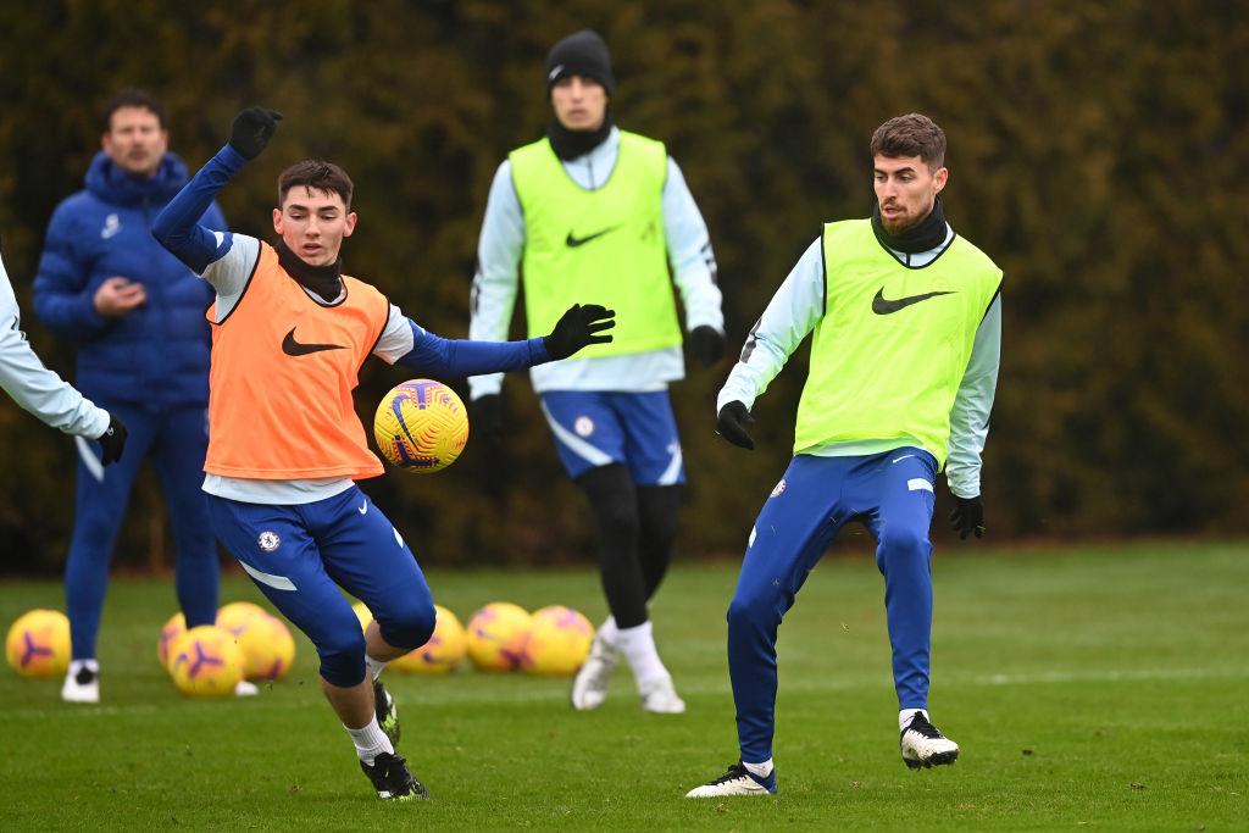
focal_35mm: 400
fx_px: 13879
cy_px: 416
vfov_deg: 3.4
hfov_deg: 5.2
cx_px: 624
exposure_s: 1/1600
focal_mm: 400
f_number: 2.8
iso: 1250
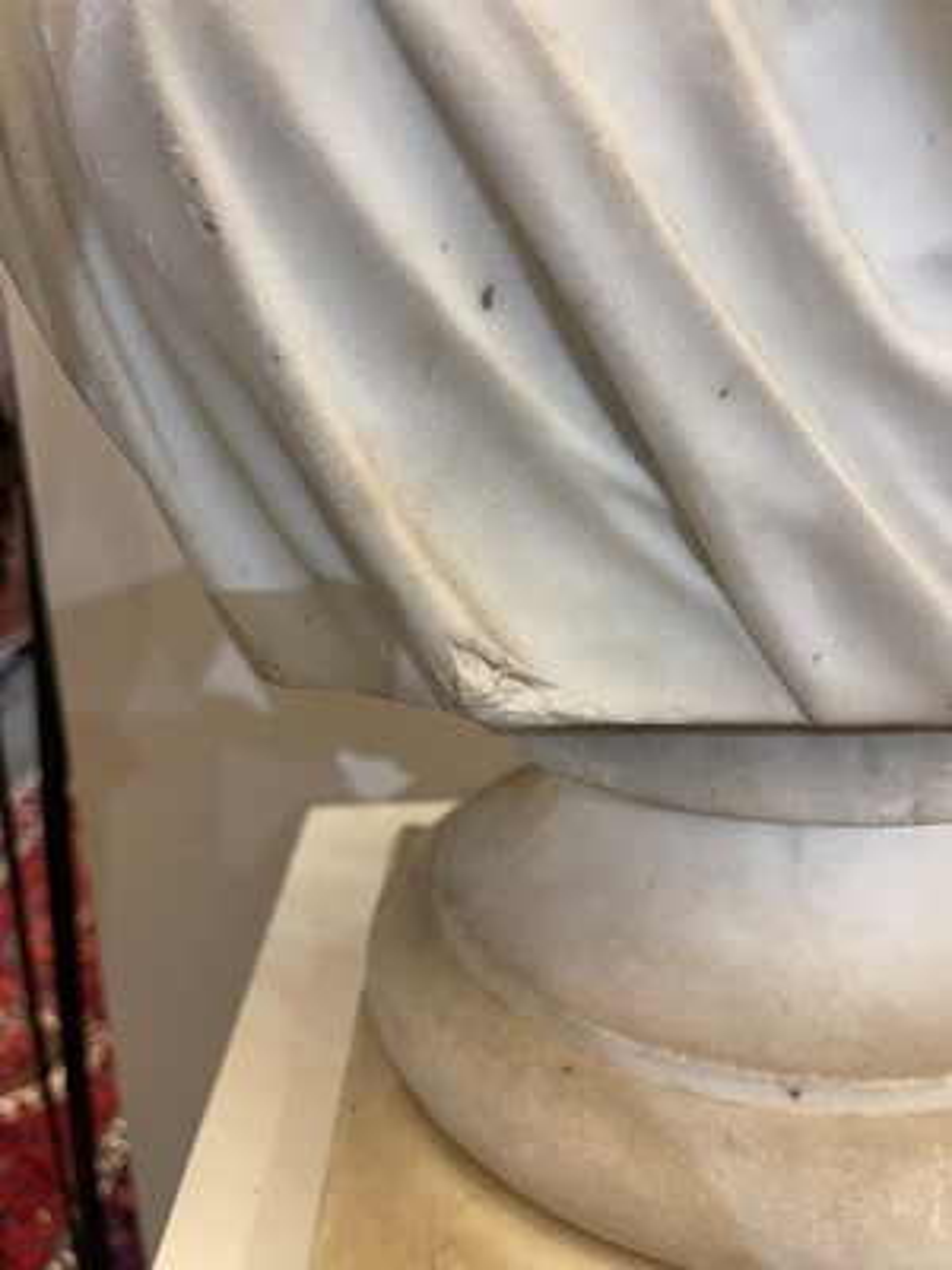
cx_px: 476
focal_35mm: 25
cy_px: 635
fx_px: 917
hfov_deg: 54.9
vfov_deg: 69.4
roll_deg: +1.6
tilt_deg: -15.2
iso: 200
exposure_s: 1/50
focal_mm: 5.1
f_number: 1.6
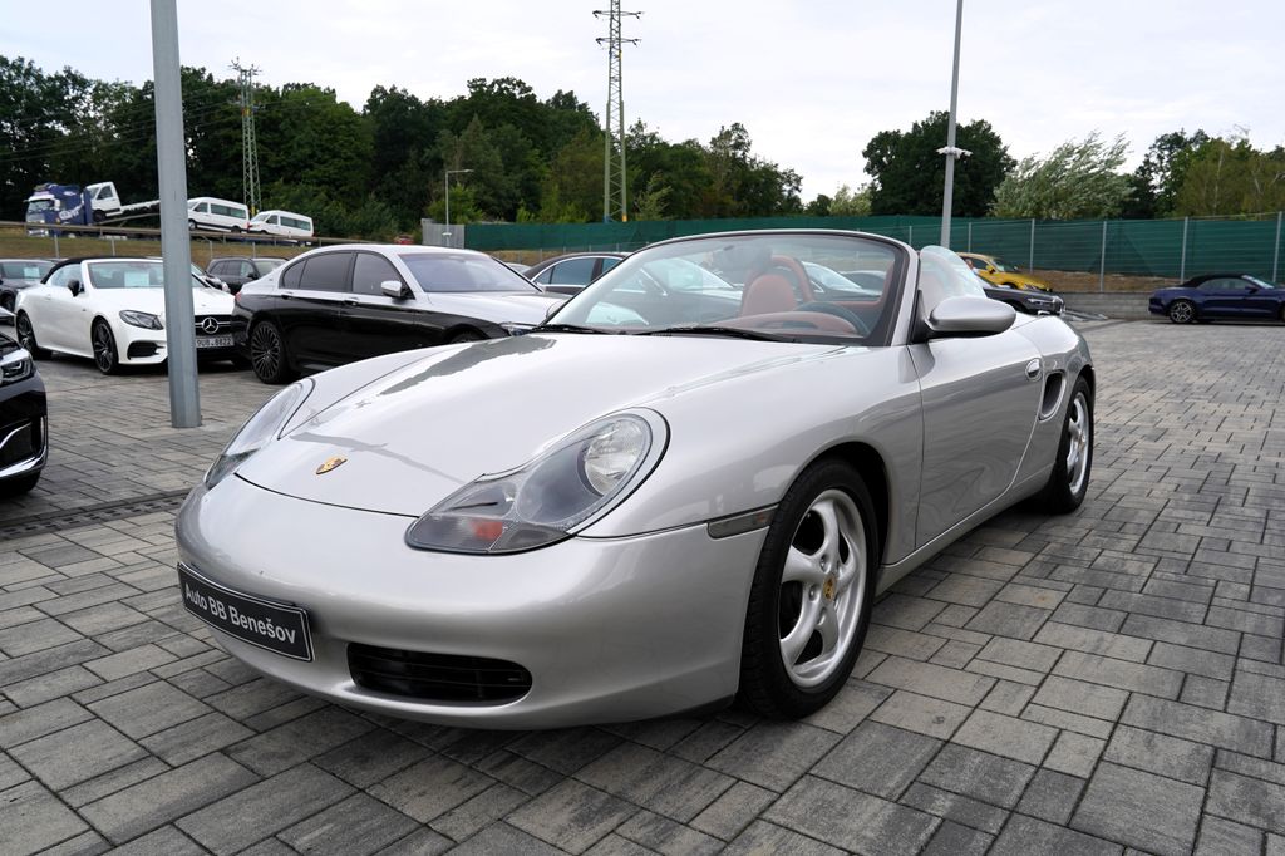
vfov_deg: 53.1
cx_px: 642
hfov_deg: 73.8
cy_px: 428
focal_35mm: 24
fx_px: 856
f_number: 7.1
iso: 100
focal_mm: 24
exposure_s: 1/200
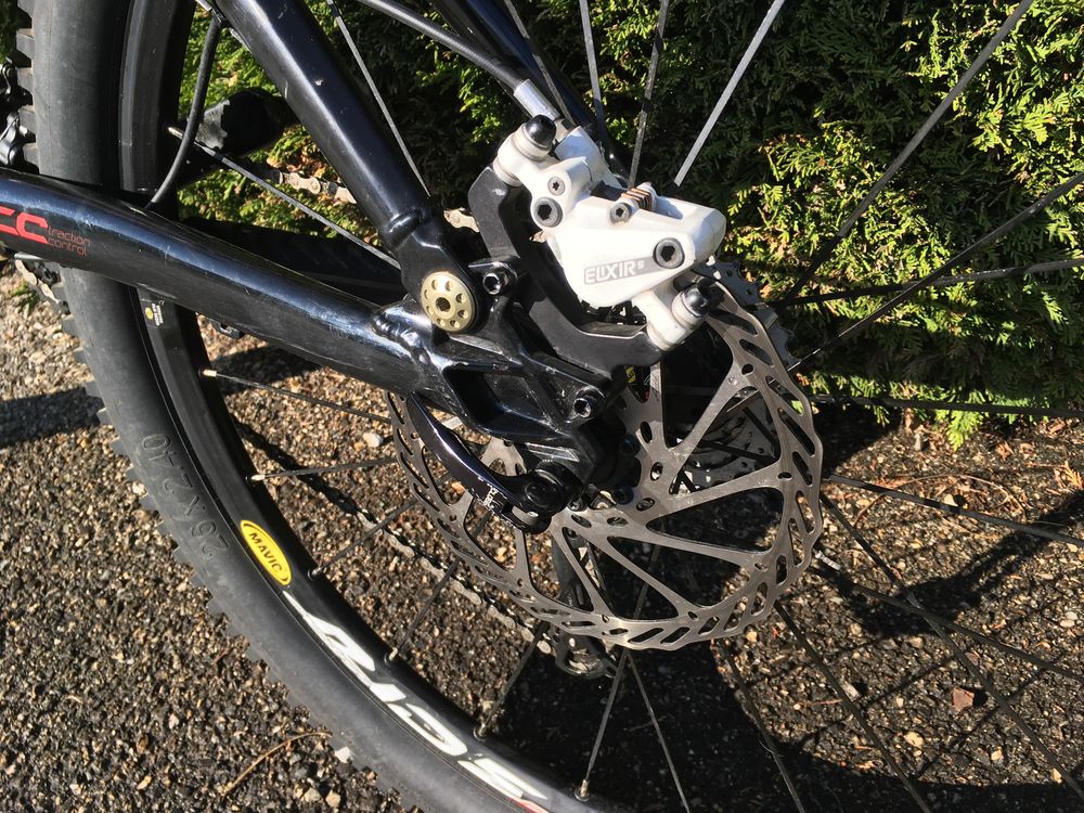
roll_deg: -1.0
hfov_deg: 61.7
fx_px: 908
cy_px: 406
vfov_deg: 48.2
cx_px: 542
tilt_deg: -38.7
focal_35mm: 29
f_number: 2.2
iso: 25
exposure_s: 1/463
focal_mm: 4.15
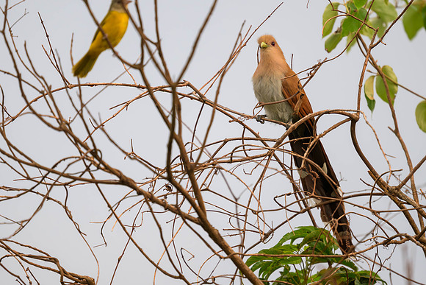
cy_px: 132
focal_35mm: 742
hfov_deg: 2.8
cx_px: 204
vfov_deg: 1.9
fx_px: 8779
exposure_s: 1/640
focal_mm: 560
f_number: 4
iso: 180
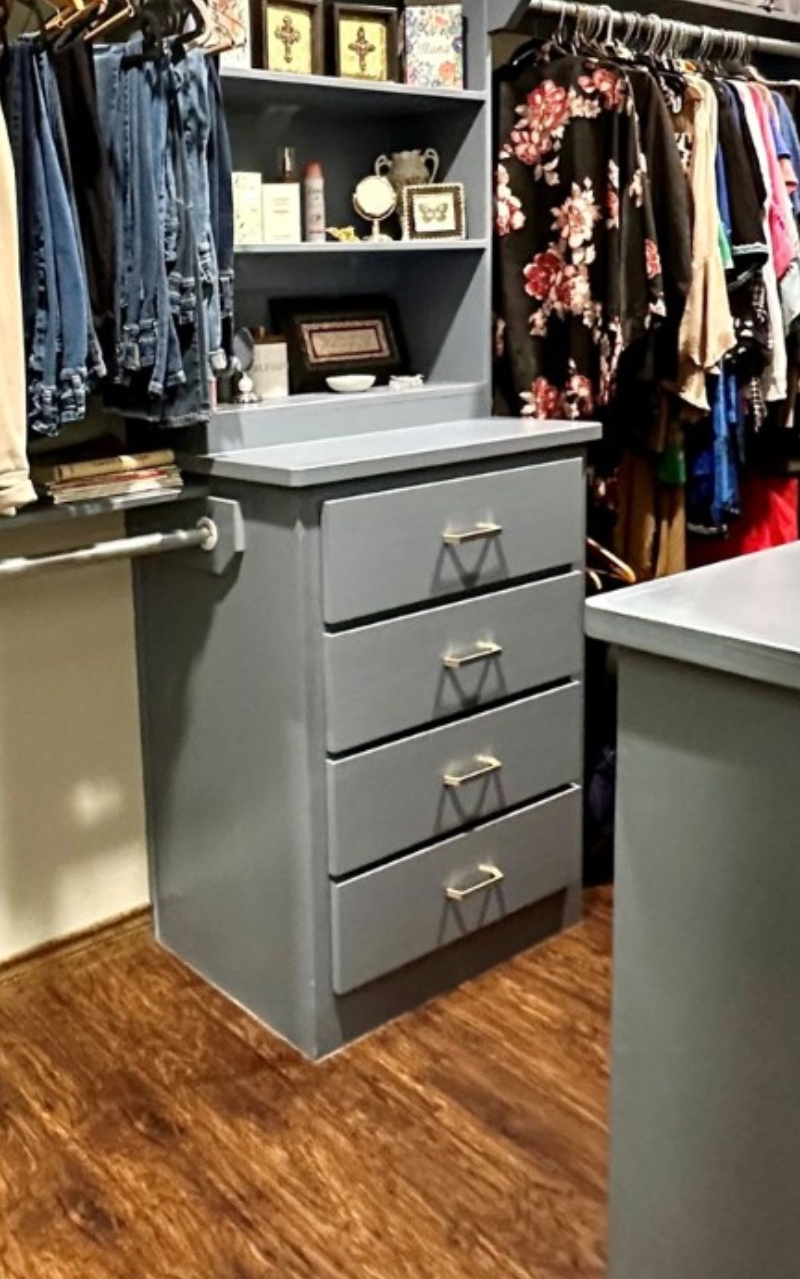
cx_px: 170
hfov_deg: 37.1
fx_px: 1151
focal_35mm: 33
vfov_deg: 57.6
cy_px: 496
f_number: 2.2
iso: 1000
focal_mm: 2.22
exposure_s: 1/40
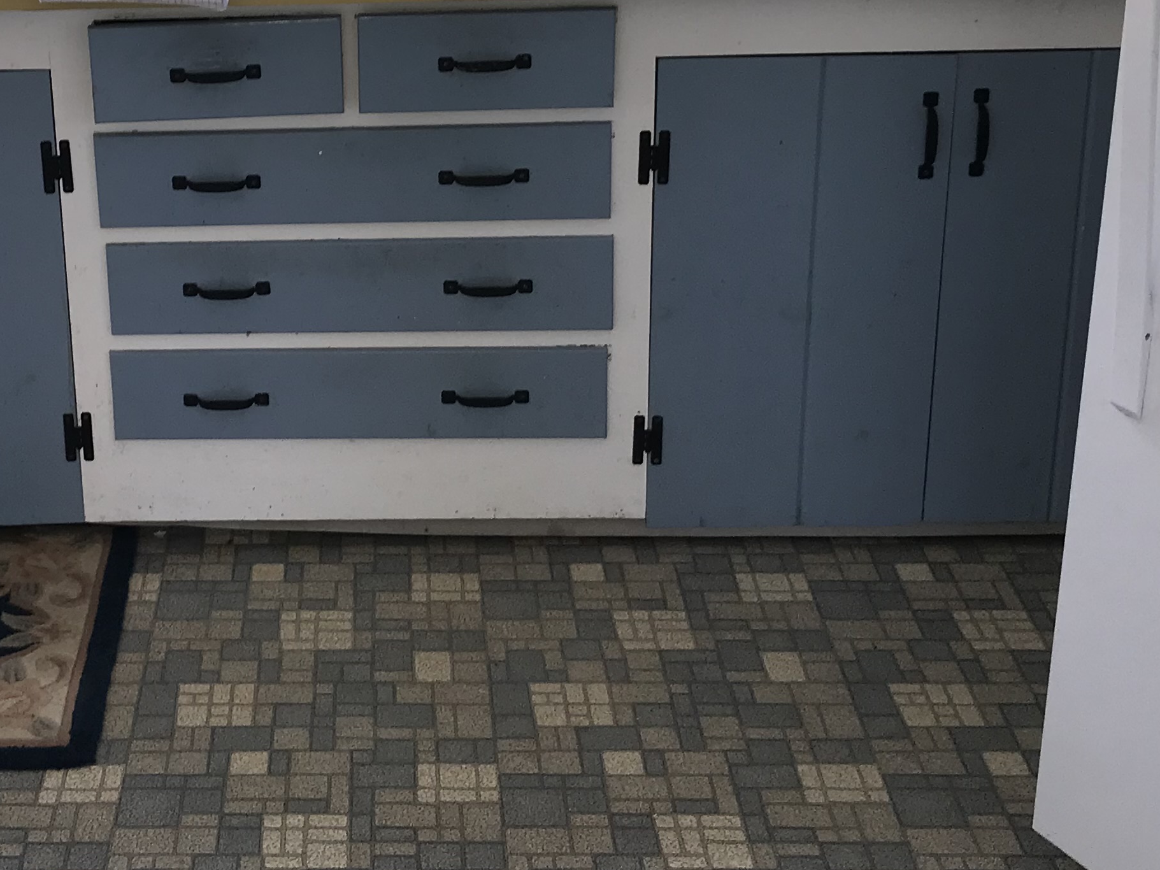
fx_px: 2078
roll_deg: +2.6
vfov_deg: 23.4
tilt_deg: -18.6
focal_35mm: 62
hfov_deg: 30.6
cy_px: 206
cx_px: 281
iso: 20
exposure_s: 1/38
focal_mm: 3.99
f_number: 1.8
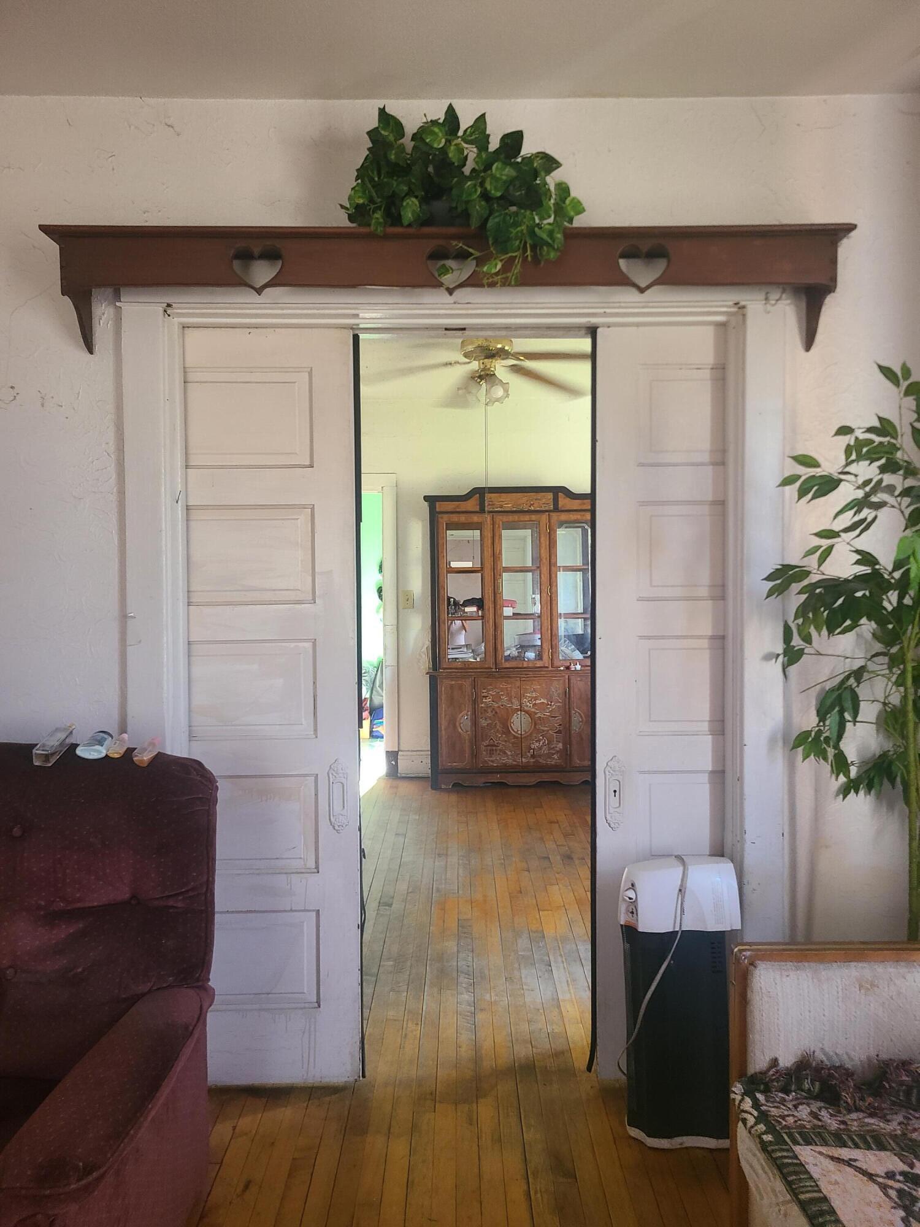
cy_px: 614
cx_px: 460
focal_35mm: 26
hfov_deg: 53.1
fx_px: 921
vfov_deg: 67.3
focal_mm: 5.4
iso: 250
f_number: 1.8
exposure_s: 1/40
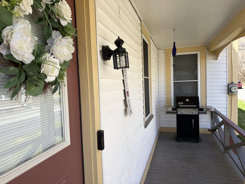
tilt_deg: -2.3
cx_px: 122
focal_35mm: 26
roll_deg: +1.5
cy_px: 92
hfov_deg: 67.3
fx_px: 184
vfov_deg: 53.1
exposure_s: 1/791
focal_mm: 5.96
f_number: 1.6
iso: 50
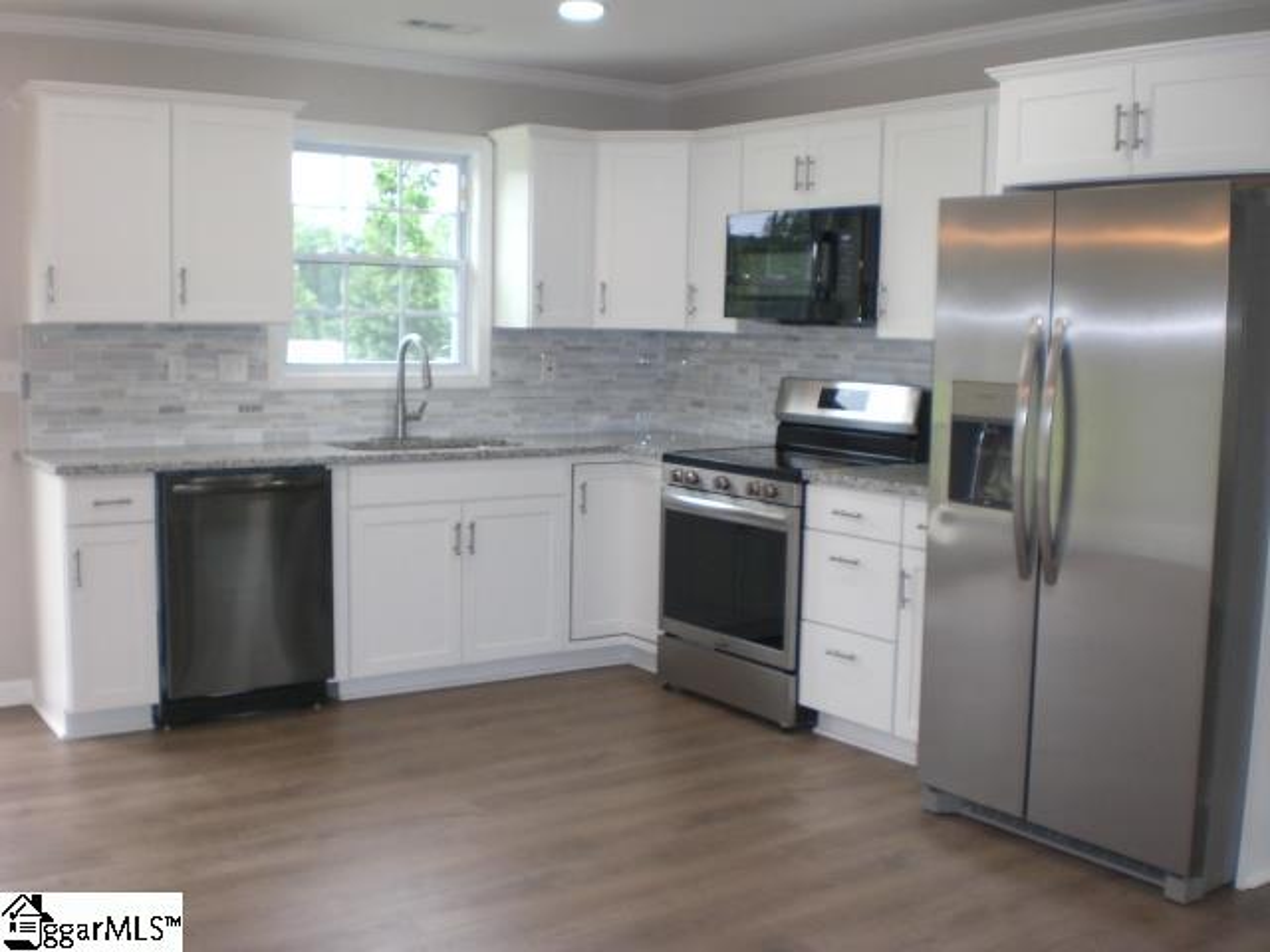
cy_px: 476
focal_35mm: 38
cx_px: 635
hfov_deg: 49.0
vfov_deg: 37.7
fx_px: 1394
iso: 200
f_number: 3.1
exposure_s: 1/100
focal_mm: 6.3
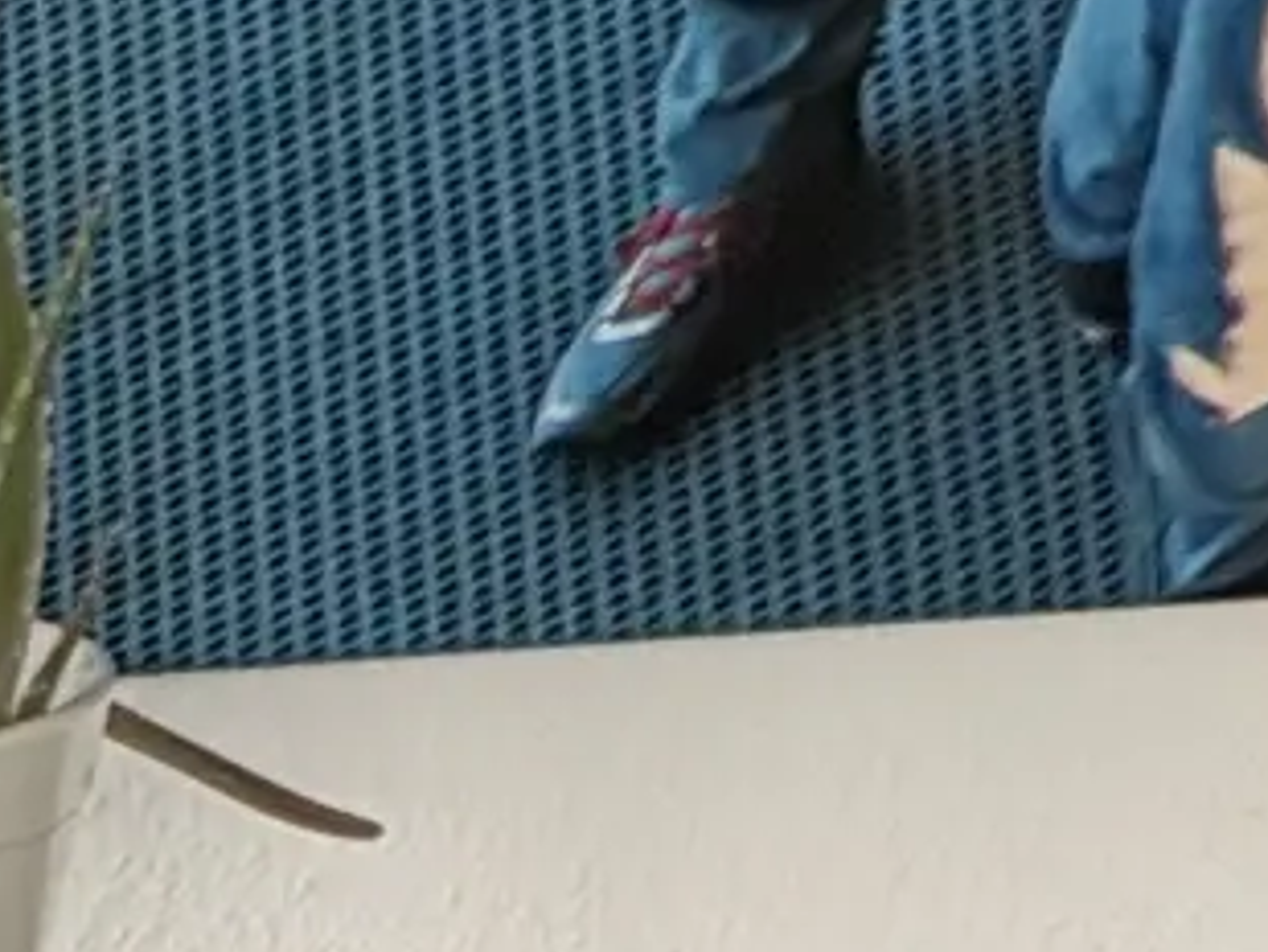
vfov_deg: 11.0
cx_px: -907
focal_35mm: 87
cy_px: 2872
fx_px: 3188
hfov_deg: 18.4
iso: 125
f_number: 2.2
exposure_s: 1/99
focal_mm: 2.22
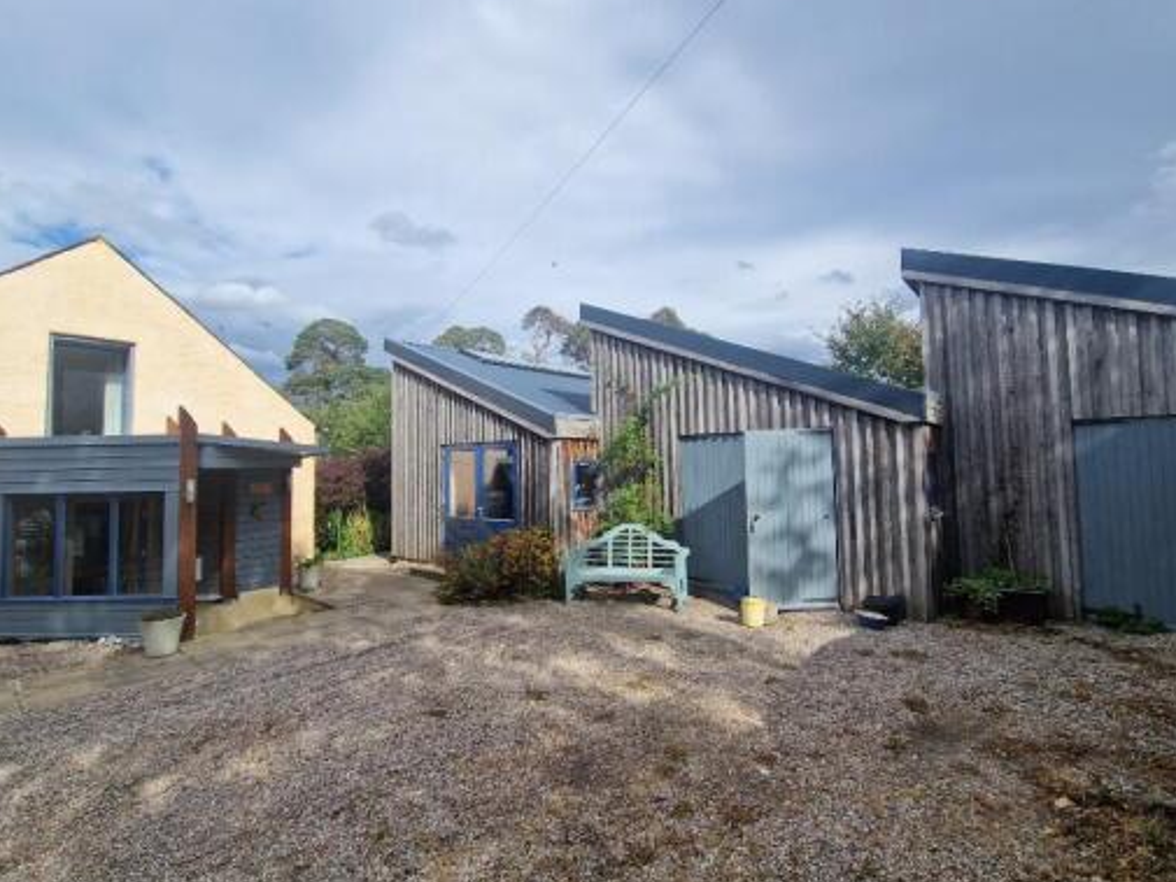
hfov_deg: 98.2
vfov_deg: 81.8
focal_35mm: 15
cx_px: 597
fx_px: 510
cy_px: 434
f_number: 2.2
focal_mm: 2.2
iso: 50
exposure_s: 1/2304
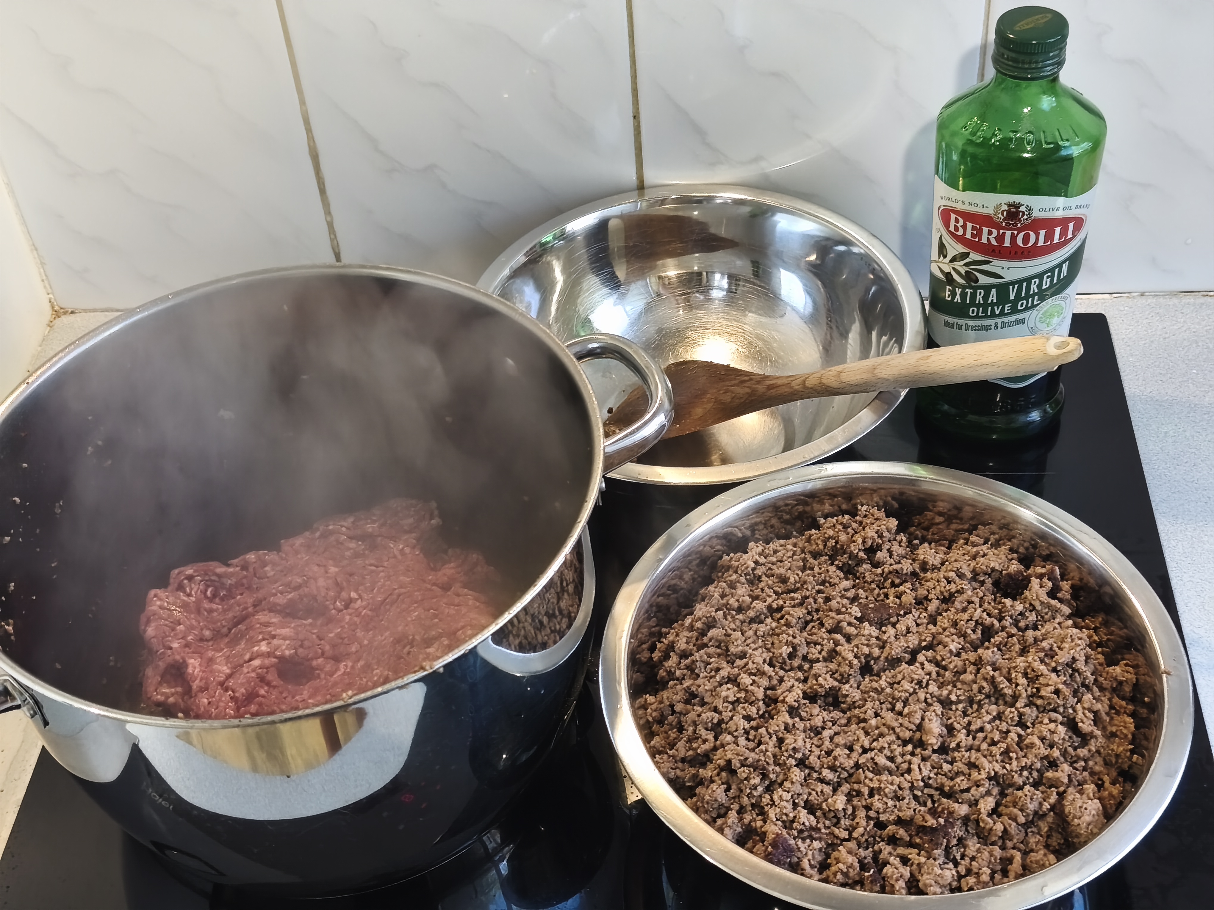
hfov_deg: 41.2
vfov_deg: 31.5
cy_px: 455
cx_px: 607
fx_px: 1613
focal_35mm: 46
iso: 800
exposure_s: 1/50
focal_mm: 6.18
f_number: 1.65
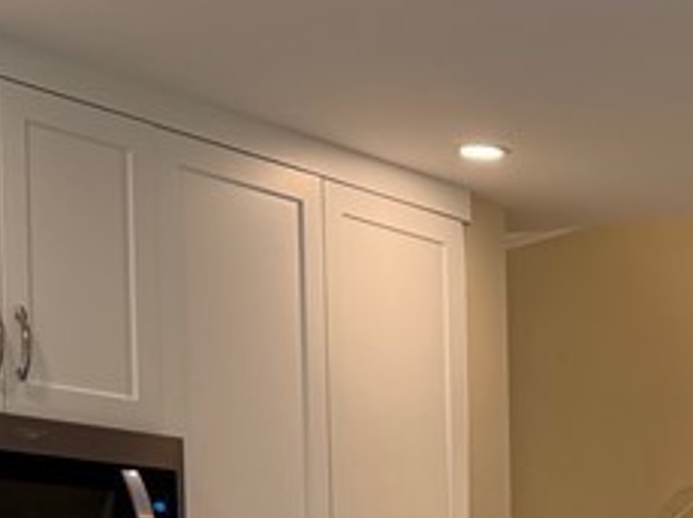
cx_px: 838
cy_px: 828
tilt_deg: -3.8
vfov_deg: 12.9
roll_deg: +0.1
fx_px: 2140
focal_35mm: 107
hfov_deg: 17.5
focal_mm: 6.76
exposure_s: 1/230
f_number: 1.78
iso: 200
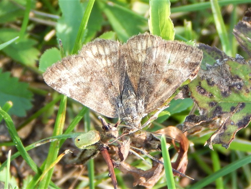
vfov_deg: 7.2
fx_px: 1501
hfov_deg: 9.6
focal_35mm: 207
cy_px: 94
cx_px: 126
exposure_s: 1/80
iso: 125
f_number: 5.4
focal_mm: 37.1
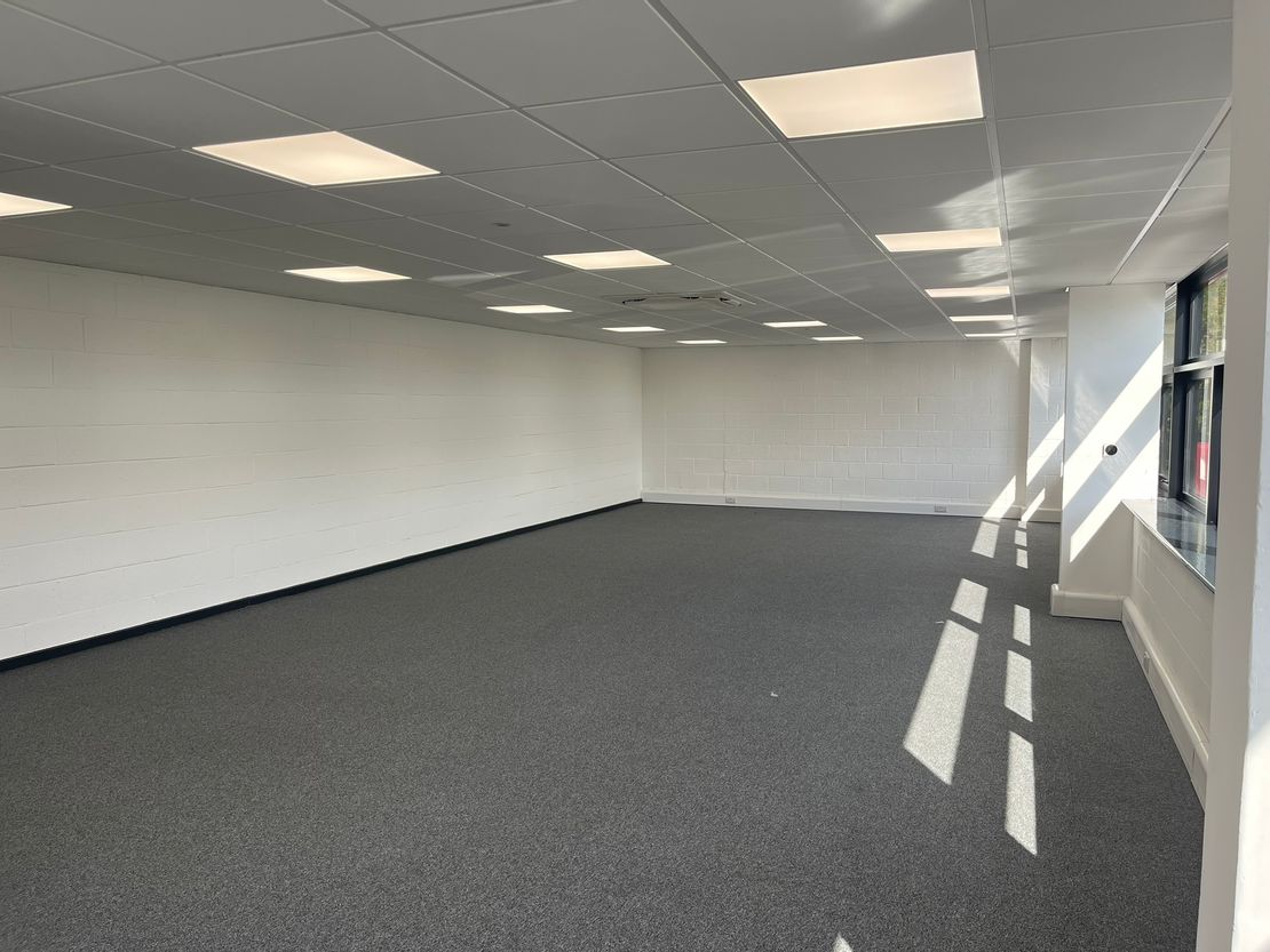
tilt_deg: -4.1
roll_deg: +0.4
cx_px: 635
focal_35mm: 26
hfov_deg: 67.3
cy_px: 476
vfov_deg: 53.1
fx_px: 954
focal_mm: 5.1
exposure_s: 1/266
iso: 50
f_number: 1.6
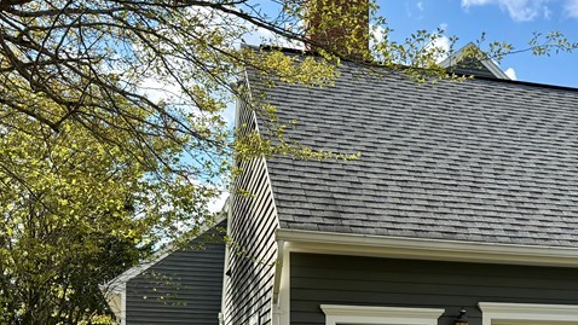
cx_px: 489
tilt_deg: +1.7
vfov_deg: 20.4
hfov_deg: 35.6
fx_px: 858
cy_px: 362
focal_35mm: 56
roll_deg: -0.1
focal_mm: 6.76
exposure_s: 1/3279
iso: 100
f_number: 1.78
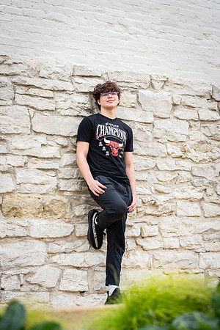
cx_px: 110
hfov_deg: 16.1
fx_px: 779
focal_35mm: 85
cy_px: 165
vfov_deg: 23.9
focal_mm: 85
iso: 50
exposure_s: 1/125
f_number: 3.5
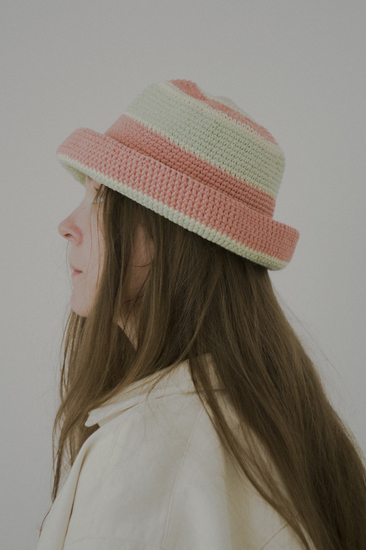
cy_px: 275
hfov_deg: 16.5
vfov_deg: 24.6
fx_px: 1258
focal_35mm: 82
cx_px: 183
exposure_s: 1/80
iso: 180
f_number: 5.6
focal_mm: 55
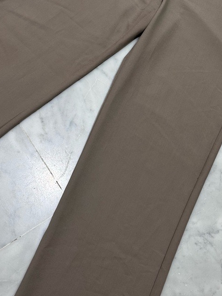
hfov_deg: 19.4
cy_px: 108
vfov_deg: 25.6
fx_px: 650
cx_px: 126
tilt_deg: -67.8
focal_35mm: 76
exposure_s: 1/50
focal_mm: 6.76
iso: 50
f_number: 1.78
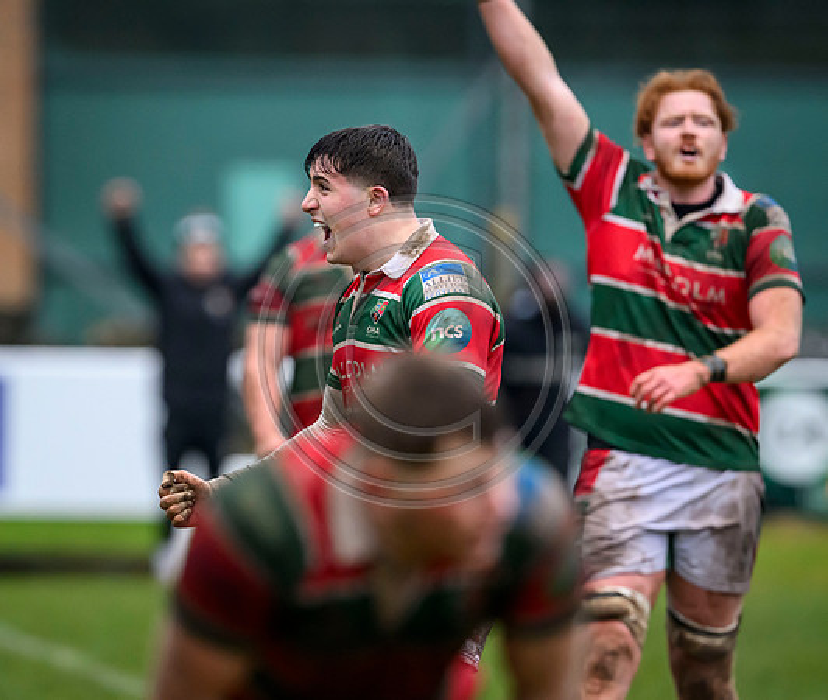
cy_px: 437
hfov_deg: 3.2
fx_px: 14596
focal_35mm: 582
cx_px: 394
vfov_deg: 2.7
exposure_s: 1/1600
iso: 4000
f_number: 4
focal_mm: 400
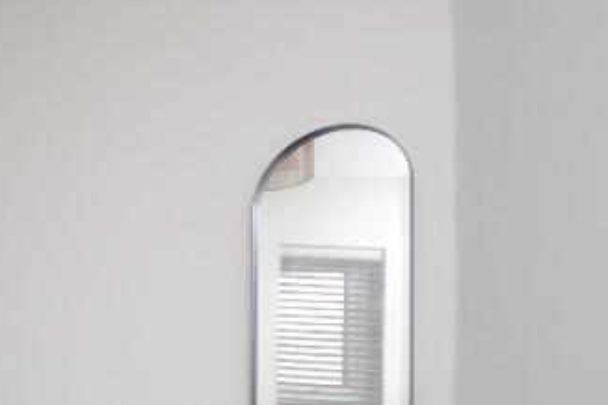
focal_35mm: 47
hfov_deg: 31.2
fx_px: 794
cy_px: 454
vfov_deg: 26.2
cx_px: -206
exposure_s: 1/160
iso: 400
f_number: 5
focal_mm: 10
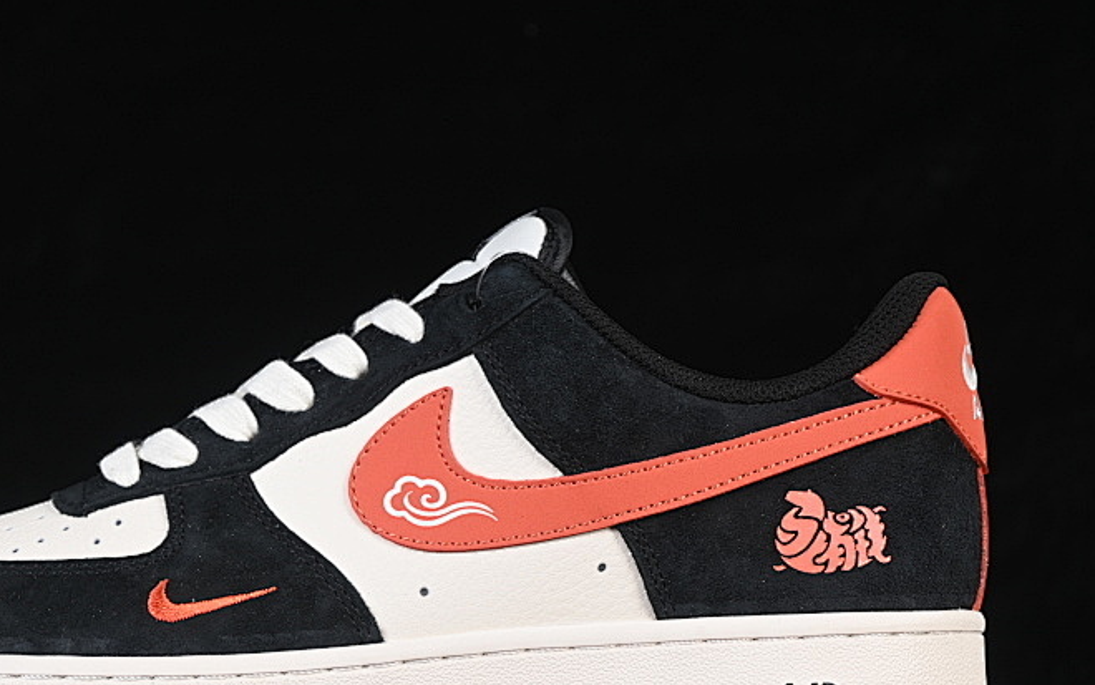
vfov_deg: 10.5
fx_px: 3732
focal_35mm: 125
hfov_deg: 16.7
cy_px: 421
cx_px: 406
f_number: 7.1
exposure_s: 1/80
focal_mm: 50
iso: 160
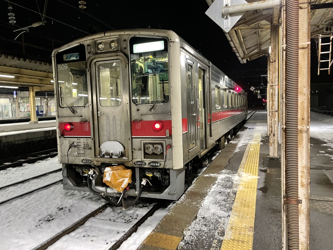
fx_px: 250
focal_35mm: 26
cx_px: 166
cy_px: 125
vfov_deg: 53.1
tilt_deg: -3.9
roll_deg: +2.0
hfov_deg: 67.3
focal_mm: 4.2
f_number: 1.6
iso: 400
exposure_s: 1/33
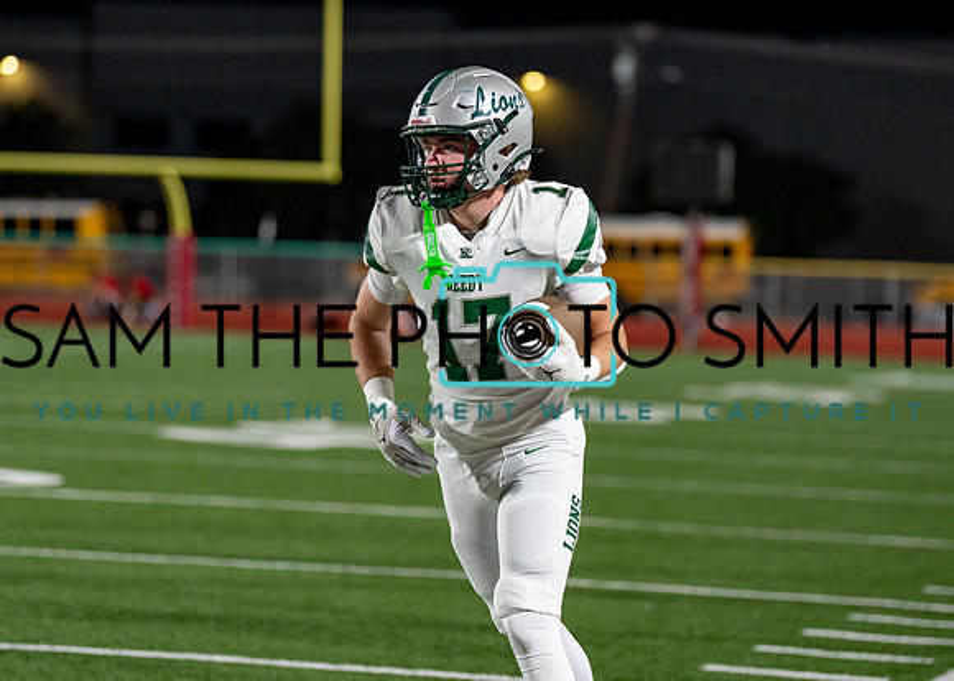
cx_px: 463
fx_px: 4636
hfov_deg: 11.7
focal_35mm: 171
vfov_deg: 8.4
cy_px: 357
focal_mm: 136
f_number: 2.8
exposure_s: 1/1000
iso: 2000
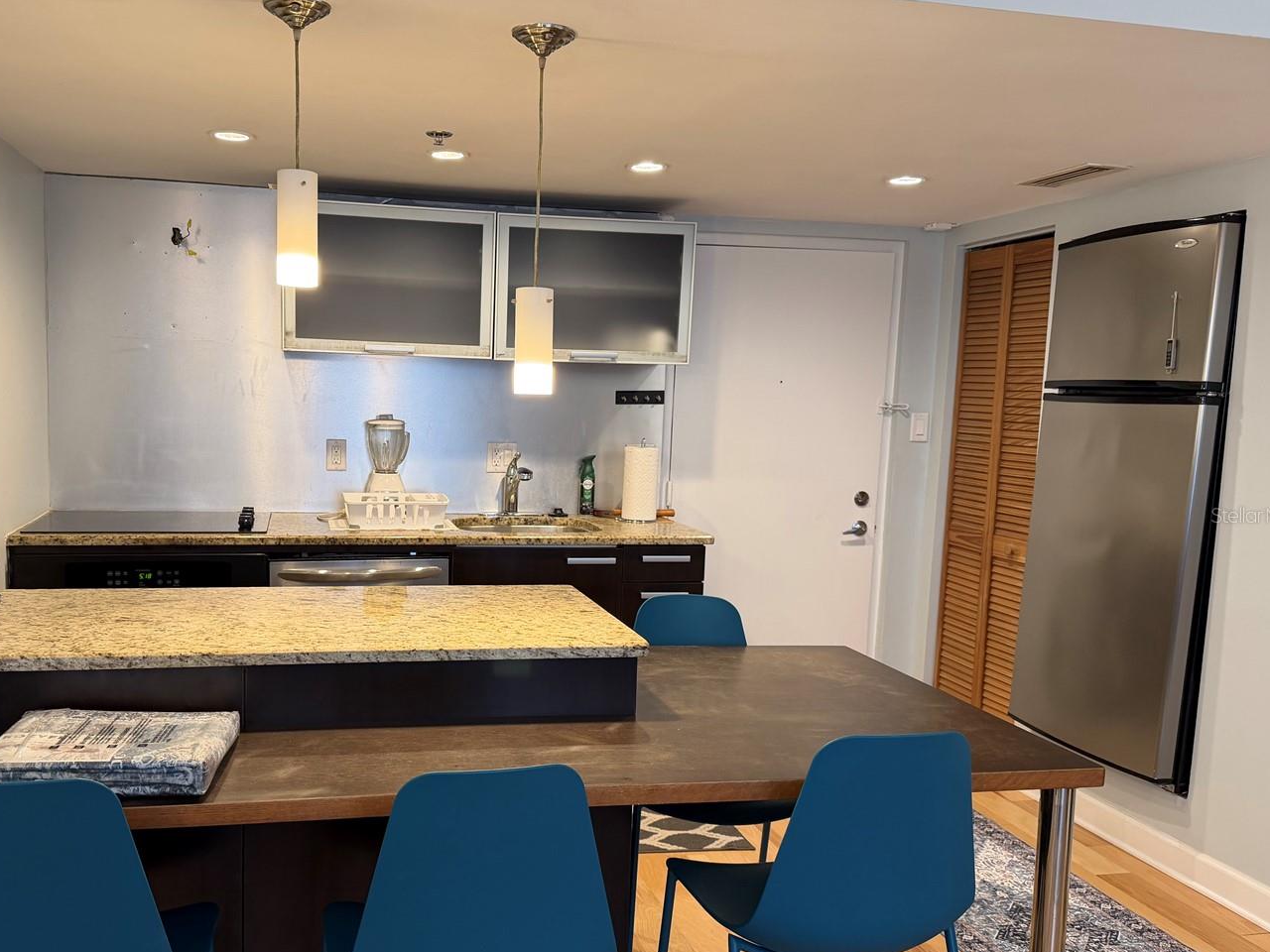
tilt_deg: -7.4
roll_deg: -1.4
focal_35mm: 30
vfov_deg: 46.8
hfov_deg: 59.5
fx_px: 1101
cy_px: 515
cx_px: 511
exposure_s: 1/60
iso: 200
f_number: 1.78
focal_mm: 6.76
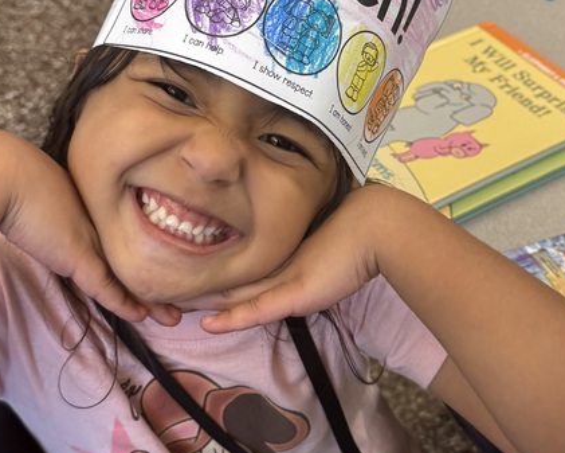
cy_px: 106
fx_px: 953
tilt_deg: -37.5
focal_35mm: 57
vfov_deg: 26.3
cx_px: 303
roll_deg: +2.0
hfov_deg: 33.0
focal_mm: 6.76
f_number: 1.78
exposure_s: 1/60
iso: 200
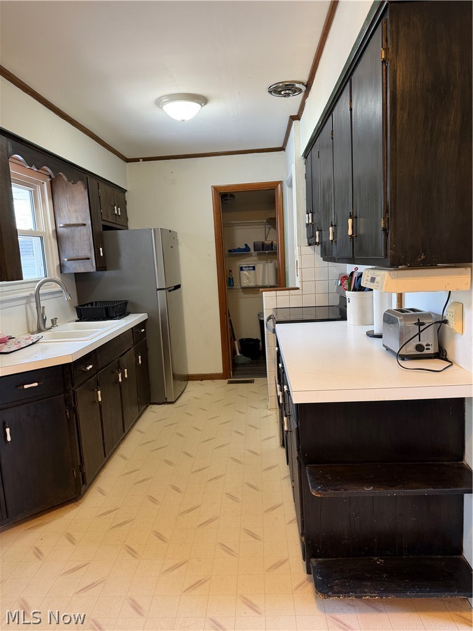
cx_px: 236
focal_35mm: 24
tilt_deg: -7.2
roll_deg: +3.1
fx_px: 437
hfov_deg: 56.8
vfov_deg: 71.6
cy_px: 316
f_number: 1.78
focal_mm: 6.76
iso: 160
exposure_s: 1/60
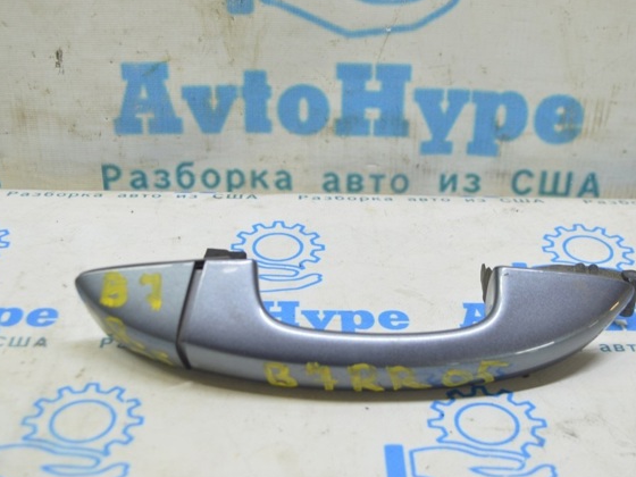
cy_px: 240
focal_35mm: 56
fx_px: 1029
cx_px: 318
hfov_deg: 34.3
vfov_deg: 26.1
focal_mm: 34
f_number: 5.6
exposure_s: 1/20
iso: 400
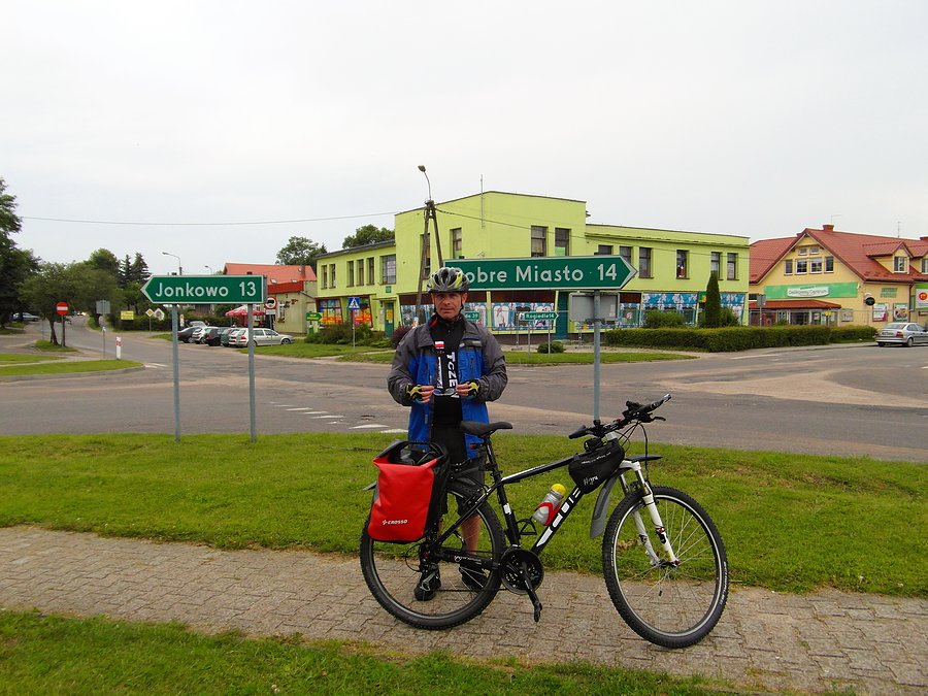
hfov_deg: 71.6
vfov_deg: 56.8
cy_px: 348
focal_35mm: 24
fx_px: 643
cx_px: 464
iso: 100
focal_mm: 4
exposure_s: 1/500
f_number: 3.2
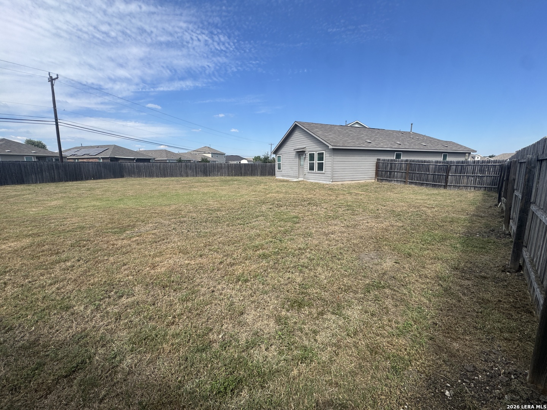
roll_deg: +0.6
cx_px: 274
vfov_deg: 85.7
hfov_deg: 102.1
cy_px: 205
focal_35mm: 14
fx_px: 221
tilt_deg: -10.9
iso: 50
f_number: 2.2
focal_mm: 2.22
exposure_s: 1/1506
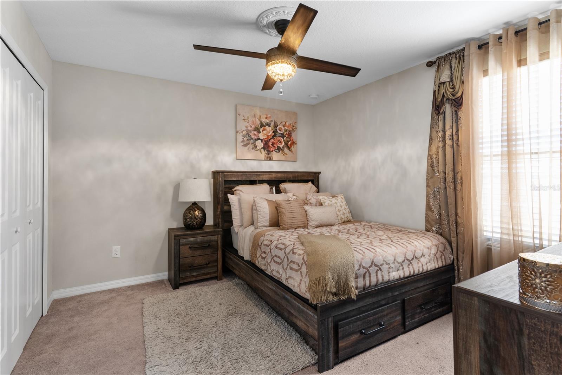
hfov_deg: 93.3
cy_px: 188
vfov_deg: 70.5
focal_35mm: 17
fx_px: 265
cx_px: 281
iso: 400
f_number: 8
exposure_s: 1
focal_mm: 17
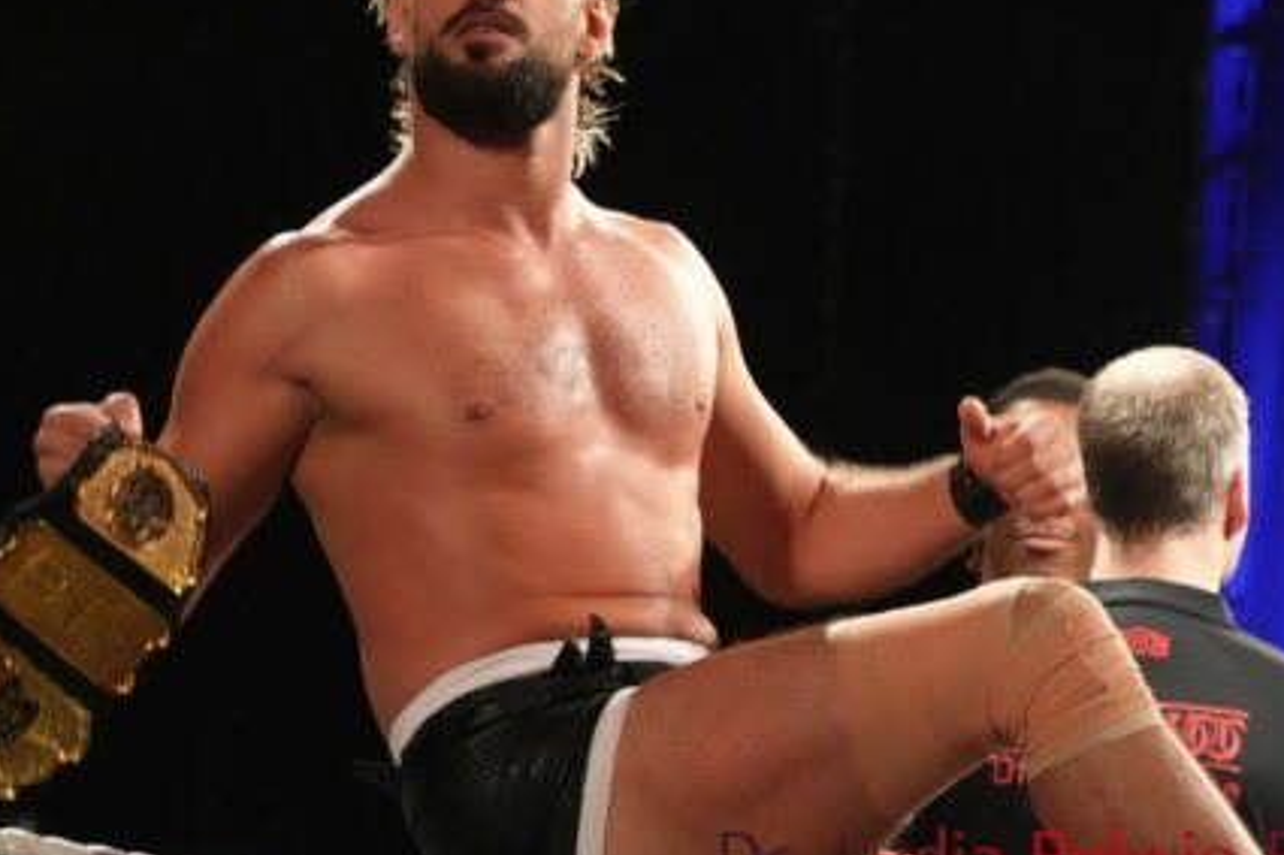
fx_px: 11979
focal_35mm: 336
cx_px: 523
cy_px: 347
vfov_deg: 4.1
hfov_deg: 6.1
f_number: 5.6
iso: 6400
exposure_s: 1/125
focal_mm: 124
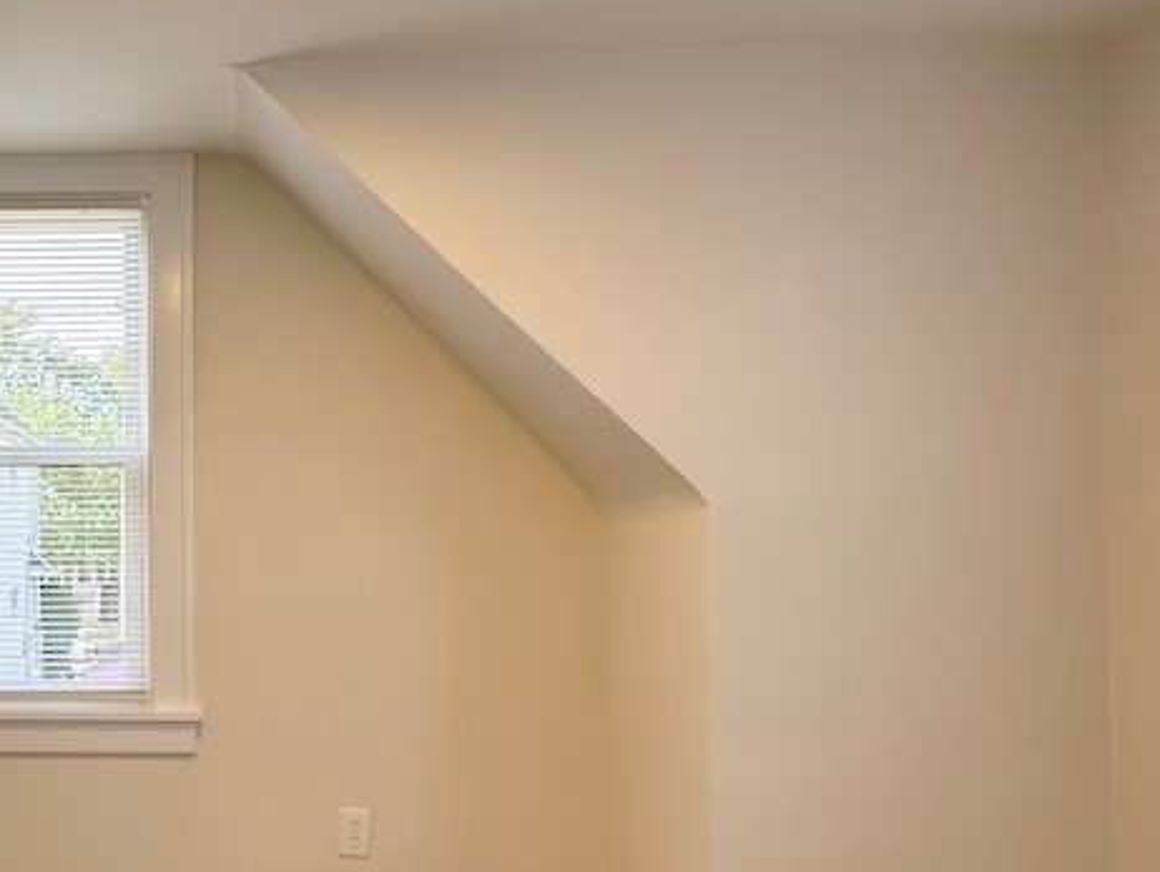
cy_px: 575
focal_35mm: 31
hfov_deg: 53.1
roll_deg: +0.3
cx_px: 178
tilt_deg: -1.5
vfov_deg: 44.9
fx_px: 1039
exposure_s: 1/99
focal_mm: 2.22
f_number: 2.2
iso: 50
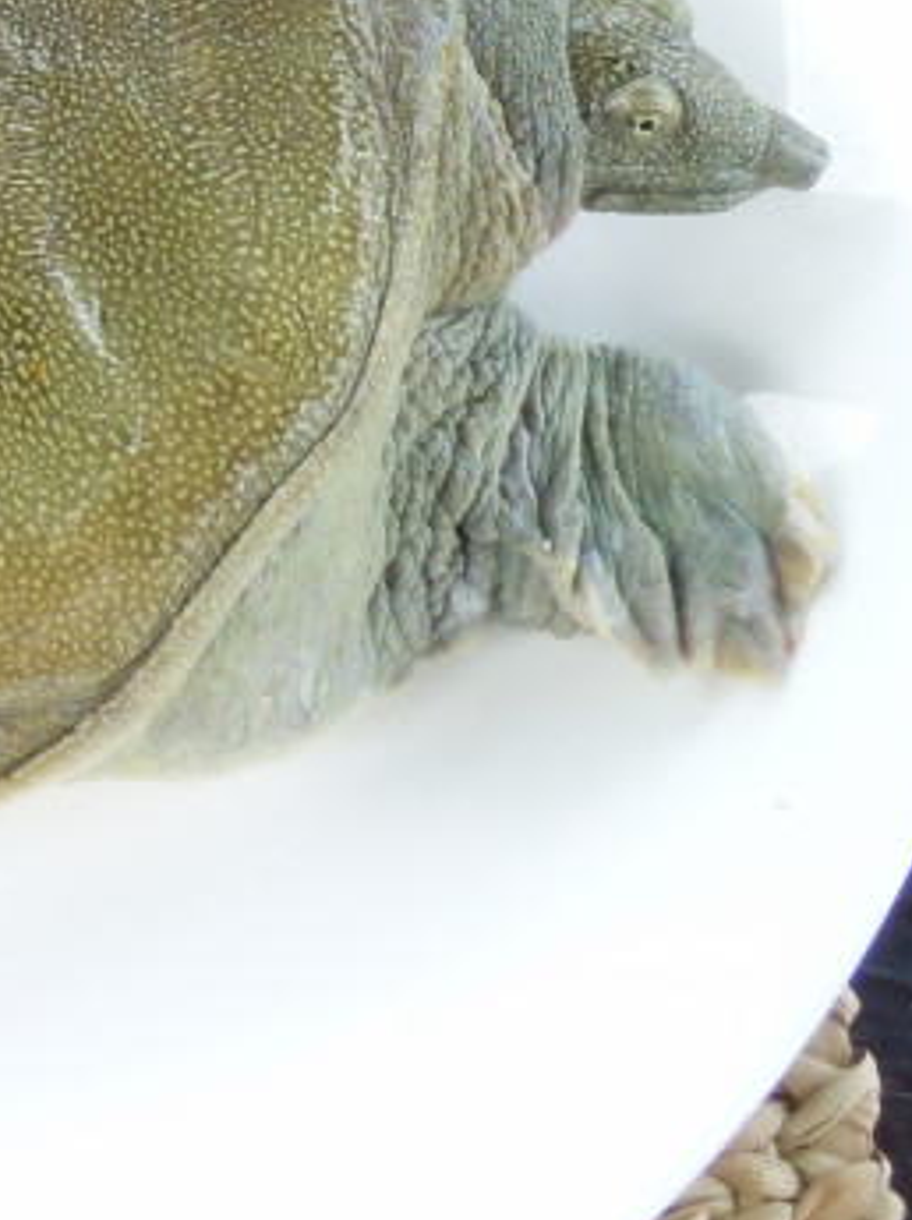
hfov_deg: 20.2
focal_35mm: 65
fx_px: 2288
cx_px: -350
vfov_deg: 28.9
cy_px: 173
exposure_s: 1/125
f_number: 3.7
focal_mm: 5
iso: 125
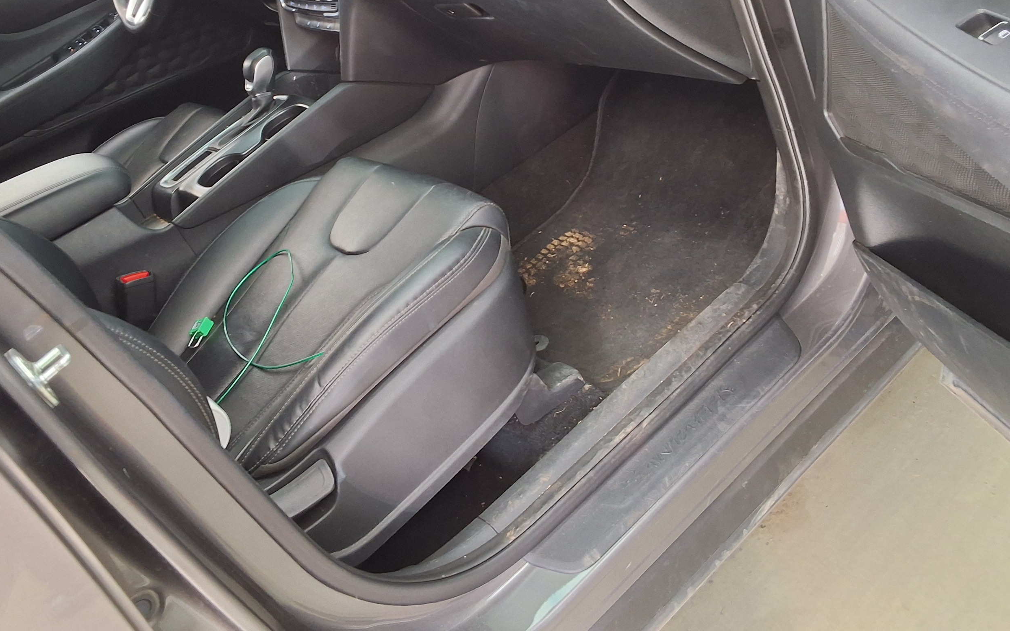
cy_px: 169
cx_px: 486
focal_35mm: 39
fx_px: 1073
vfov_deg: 32.2
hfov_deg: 50.4
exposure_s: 1/40
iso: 100
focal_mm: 2.91
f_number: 1.9
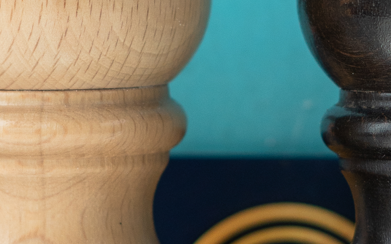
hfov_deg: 6.7
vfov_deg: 4.2
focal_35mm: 311
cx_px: 310
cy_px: 17
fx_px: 3314
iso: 250
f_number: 3.2
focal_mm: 50
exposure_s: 1/1600
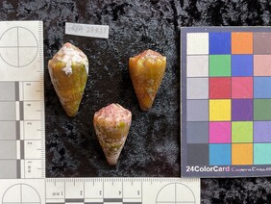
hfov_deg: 51.1
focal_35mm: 36
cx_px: 115
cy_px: 120
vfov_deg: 39.6
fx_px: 282
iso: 64
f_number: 1.8
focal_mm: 3
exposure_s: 1/120
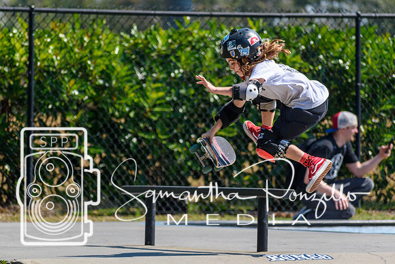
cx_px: 198
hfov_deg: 5.7
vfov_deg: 3.8
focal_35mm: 360
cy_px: 132
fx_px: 3951
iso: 320
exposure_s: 1/2000
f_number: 6
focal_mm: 240
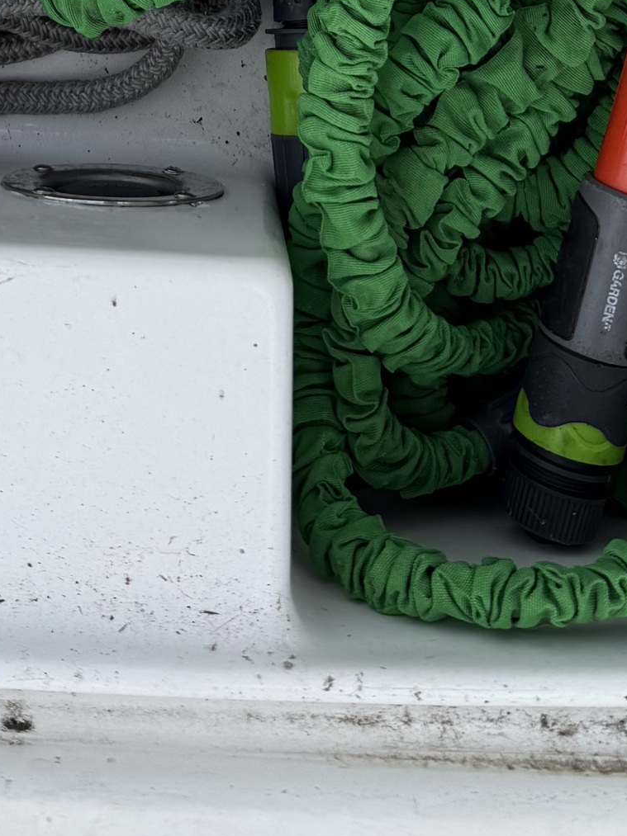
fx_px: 1909
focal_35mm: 79
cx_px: 71
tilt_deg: -77.6
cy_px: -465
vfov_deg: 20.6
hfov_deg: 18.4
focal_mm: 6.76
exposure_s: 1/2445
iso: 80
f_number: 1.78
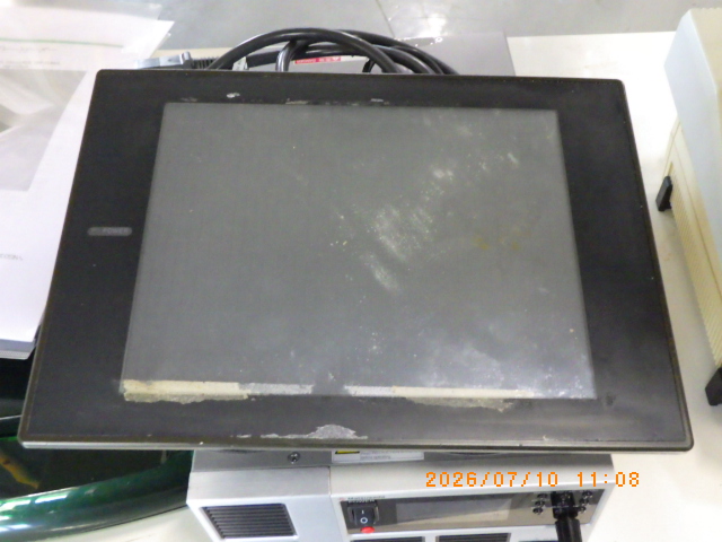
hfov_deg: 54.0
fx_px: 709
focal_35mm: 34
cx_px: 361
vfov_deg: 41.8
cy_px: 271
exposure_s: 1/30
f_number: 3.8
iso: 1600
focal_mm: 6.1
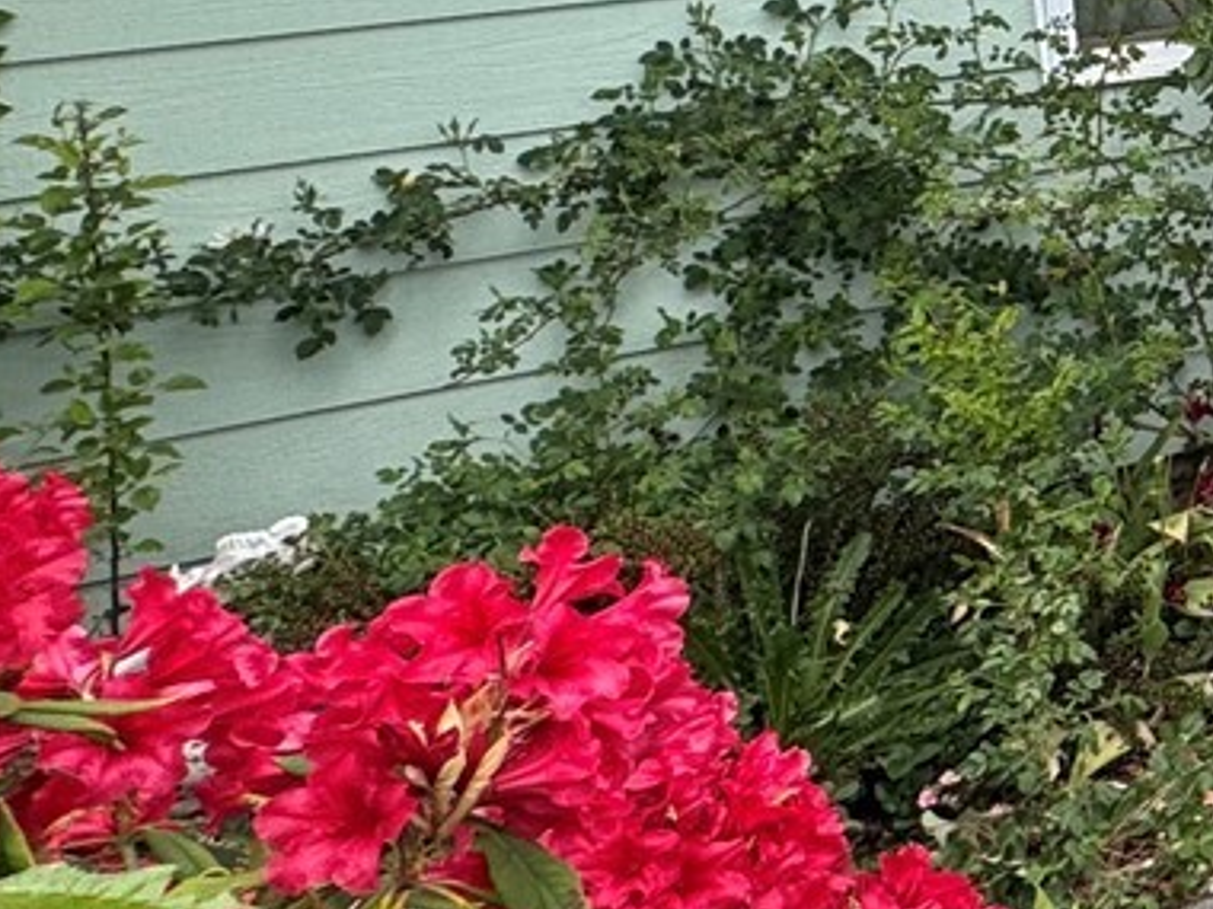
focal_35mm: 59
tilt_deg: -12.1
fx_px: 2067
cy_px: -105
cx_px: 2369
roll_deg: -0.3
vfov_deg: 23.2
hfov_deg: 19.7
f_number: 2.2
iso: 40
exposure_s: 1/366
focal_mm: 2.22
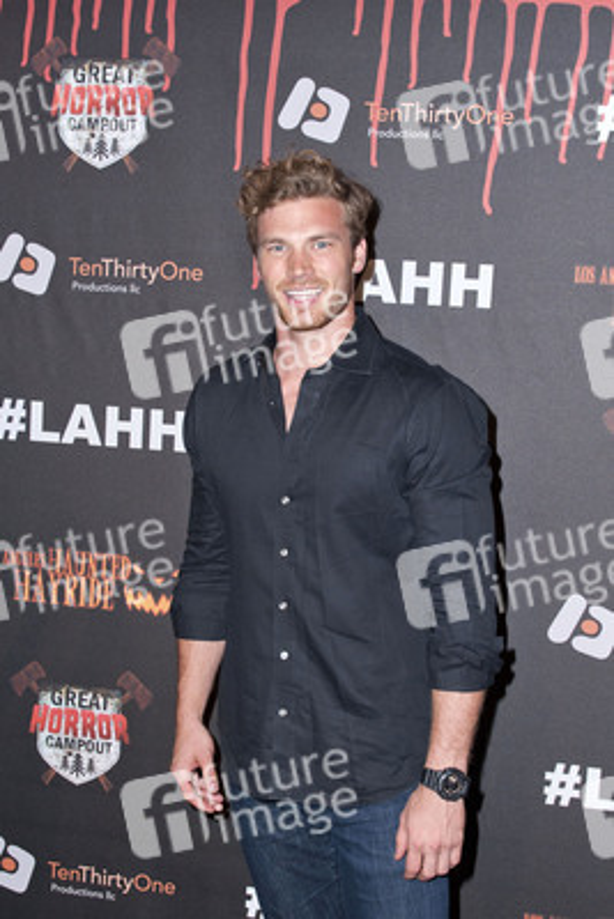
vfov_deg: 63.6
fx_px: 741
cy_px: 460
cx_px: 307
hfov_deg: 45.0
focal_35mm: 29
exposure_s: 1/400
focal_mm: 29
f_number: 4.5
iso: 400
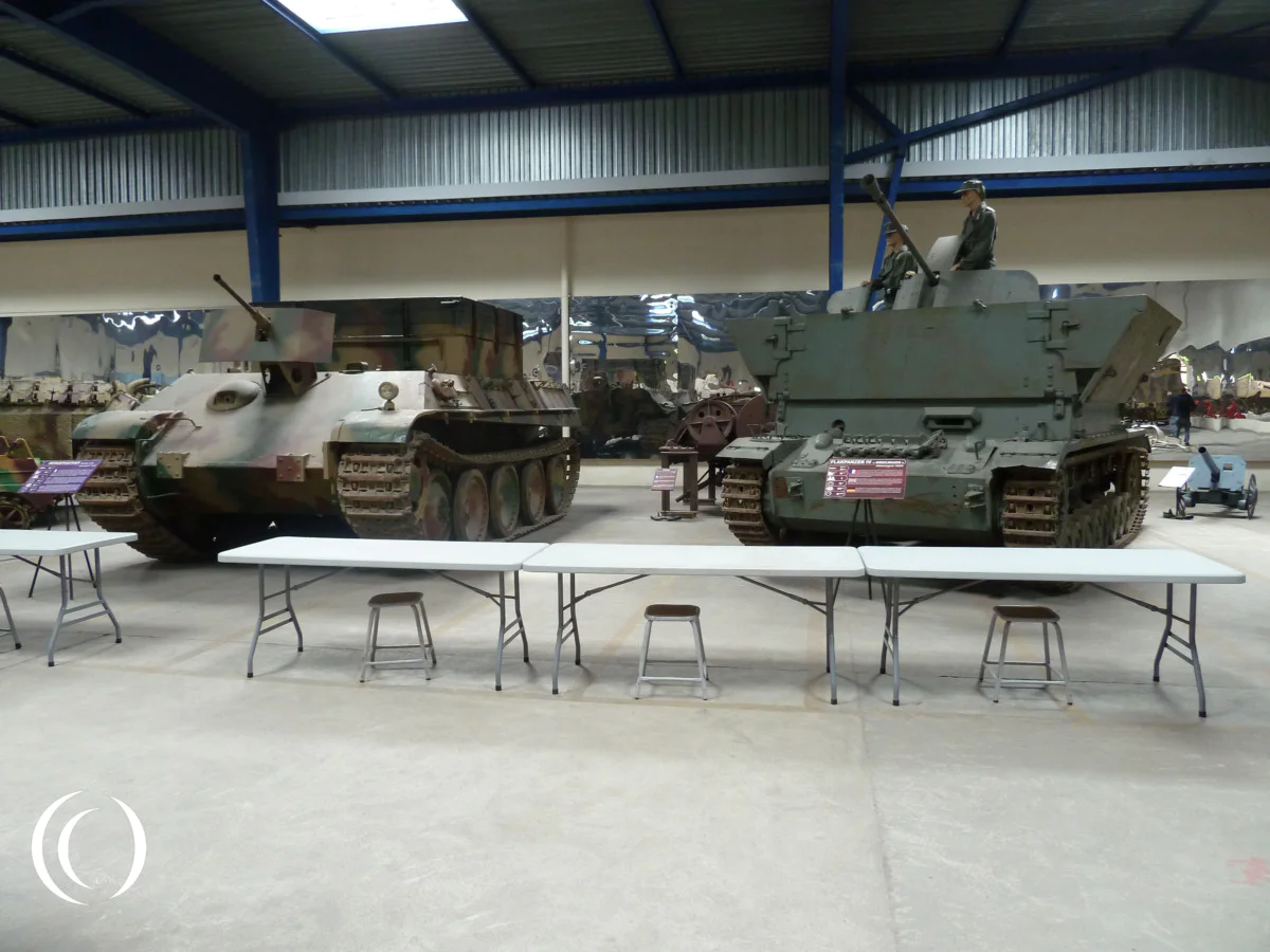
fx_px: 917
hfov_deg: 69.4
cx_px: 635
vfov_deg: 54.9
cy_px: 476
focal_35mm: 25
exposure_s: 1/30
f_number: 3.3
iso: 200
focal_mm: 4.1
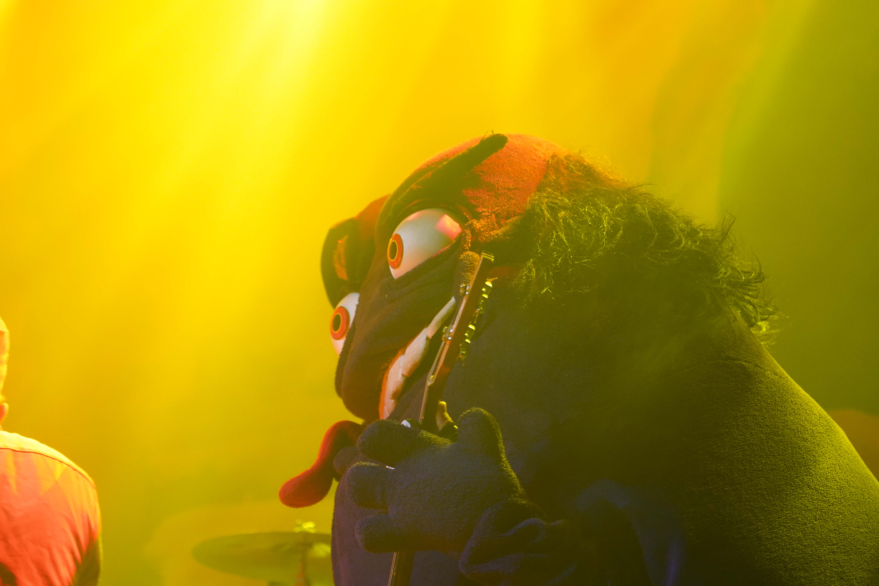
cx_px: 440
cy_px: 293
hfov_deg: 19.5
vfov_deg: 13.0
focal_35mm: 105
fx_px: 2564
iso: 6400
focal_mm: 105
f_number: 4
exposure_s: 1/160
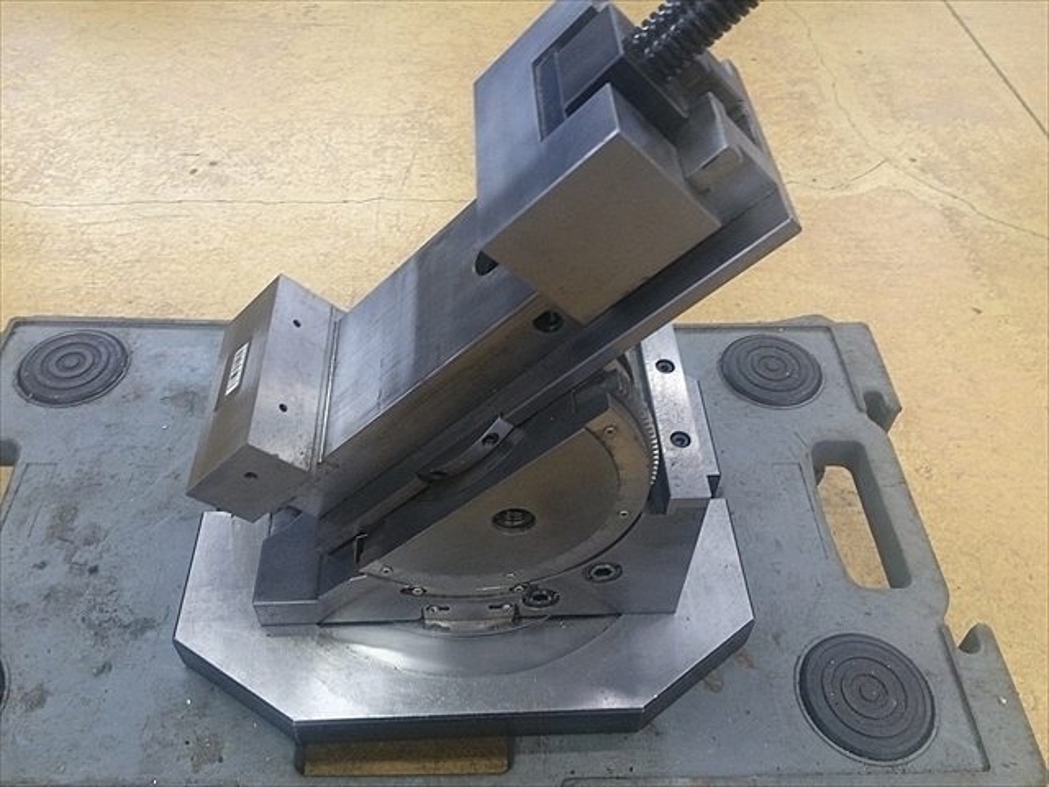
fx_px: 879
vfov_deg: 48.2
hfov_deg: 61.7
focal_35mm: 29
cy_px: 394
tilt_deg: -48.5
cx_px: 524
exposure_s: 1/30
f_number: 2.2
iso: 125
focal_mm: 4.15
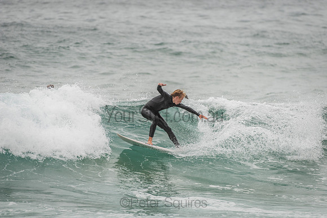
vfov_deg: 2.8
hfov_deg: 4.1
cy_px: 109
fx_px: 4543
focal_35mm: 500
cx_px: 164
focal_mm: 500
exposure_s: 1/2000
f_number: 5.6
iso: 280
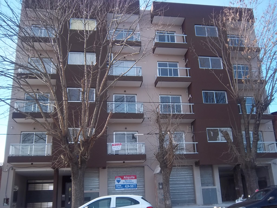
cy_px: 104
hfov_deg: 52.6
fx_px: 280
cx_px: 138
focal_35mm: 35
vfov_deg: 40.7
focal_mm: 6.17
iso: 64
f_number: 3.86
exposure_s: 1/200
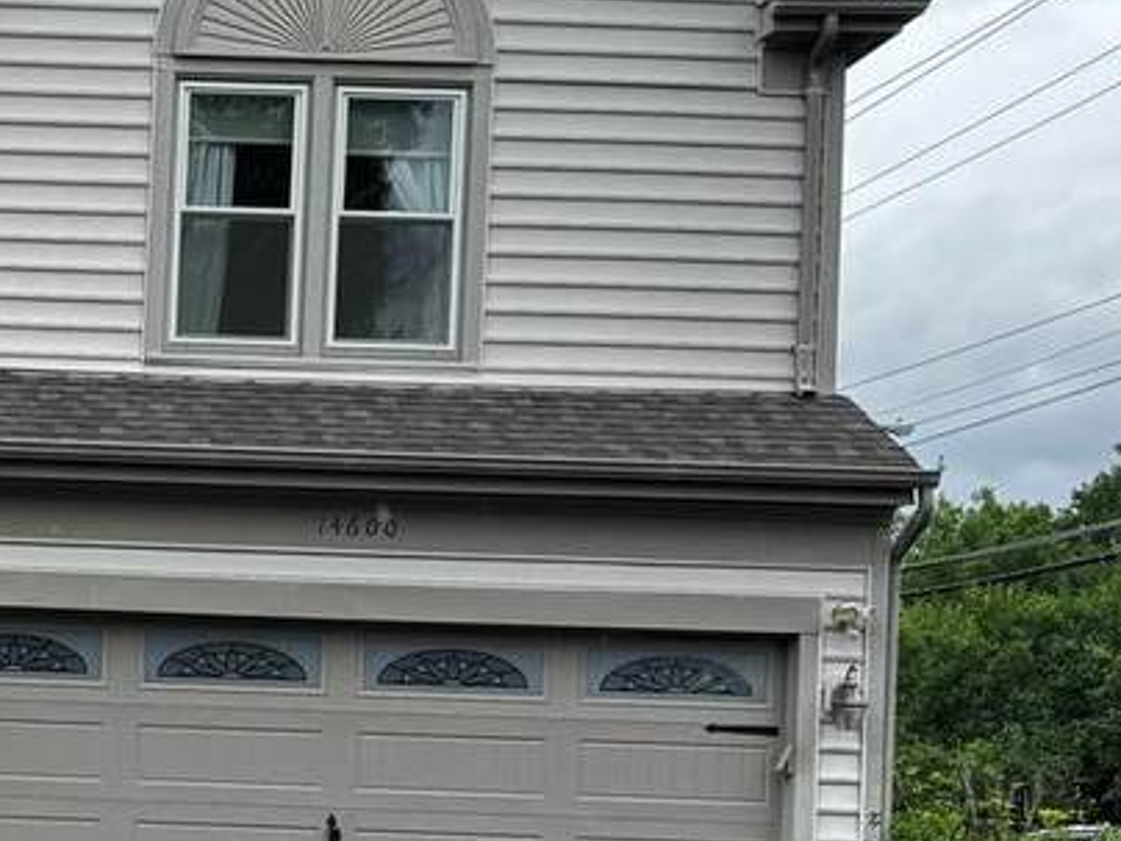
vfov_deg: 19.0
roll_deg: -2.5
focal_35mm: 76
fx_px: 2461
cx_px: -144
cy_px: 785
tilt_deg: +0.9
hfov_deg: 23.9
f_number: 1.78
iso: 80
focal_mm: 6.76
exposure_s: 1/1395
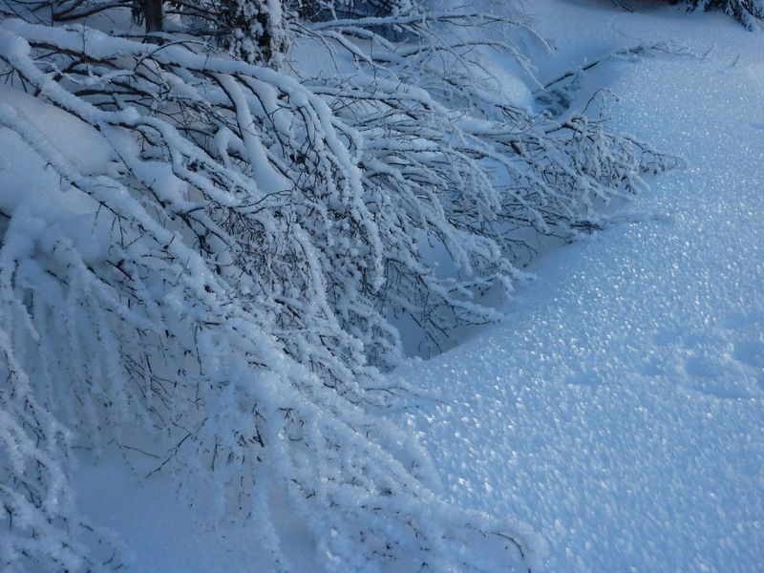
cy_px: 286
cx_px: 382
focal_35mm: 42
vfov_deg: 34.3
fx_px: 927
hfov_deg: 44.8
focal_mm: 6.9
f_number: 4
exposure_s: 1/250
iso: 80
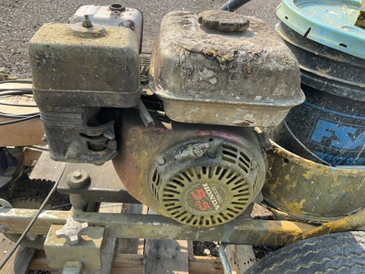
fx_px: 306
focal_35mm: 29
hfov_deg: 61.7
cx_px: 182
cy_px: 137
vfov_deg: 48.2
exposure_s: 1/412
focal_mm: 3
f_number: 1.8
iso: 25
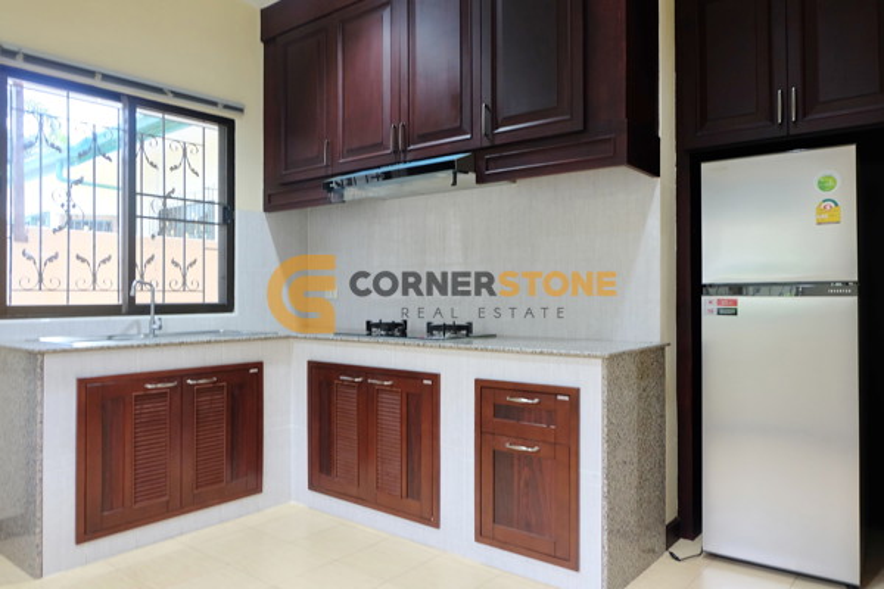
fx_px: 614
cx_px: 442
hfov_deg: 71.5
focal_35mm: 25
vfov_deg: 51.3
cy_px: 294
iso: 640
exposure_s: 1/30
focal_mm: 16.7
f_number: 3.5
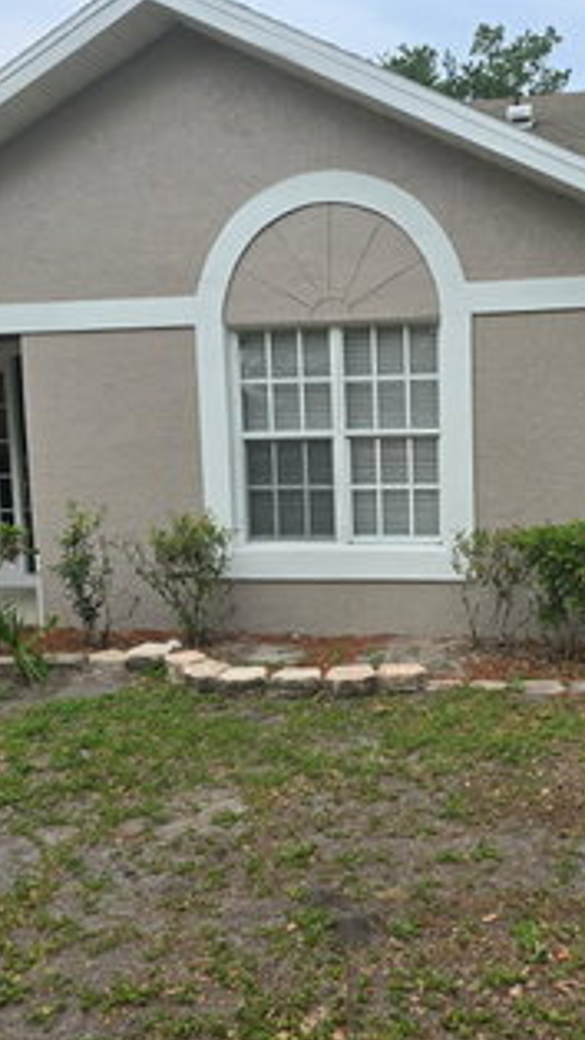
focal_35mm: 34
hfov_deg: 33.9
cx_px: 438
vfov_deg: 58.0
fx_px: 938
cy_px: 518
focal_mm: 6.3
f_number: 1.7
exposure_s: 1/406
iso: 12
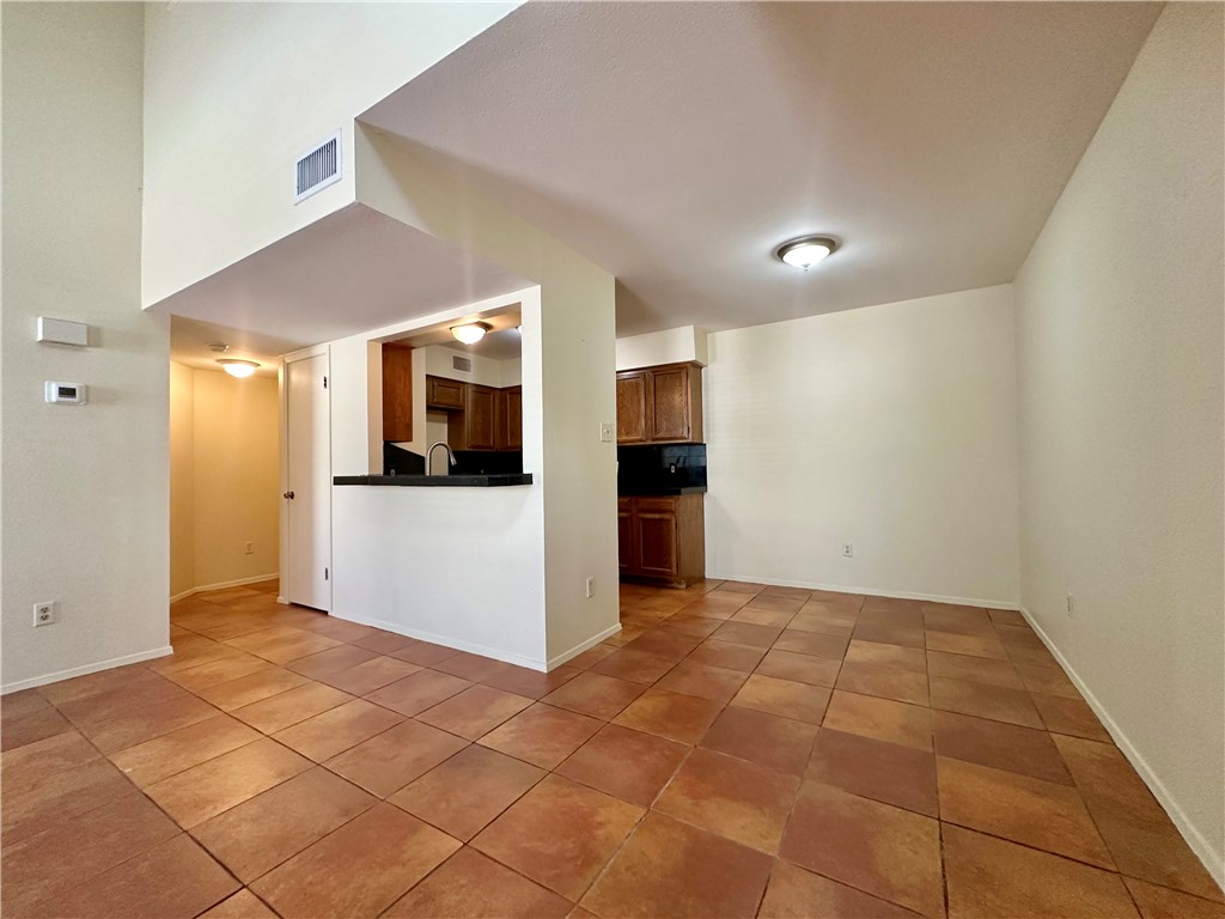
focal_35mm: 14
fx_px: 495
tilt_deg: +0.9
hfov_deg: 102.1
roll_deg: +0.2
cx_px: 612
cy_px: 460
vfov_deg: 85.7
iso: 250
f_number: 2.2
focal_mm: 2.22
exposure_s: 1/60
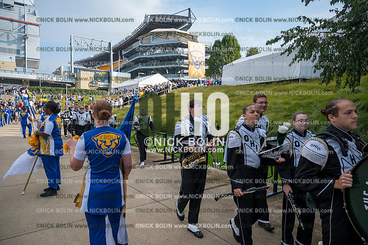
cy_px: 122
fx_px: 245
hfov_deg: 73.8
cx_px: 184
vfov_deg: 53.1
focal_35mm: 24
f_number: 4
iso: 200
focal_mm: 24
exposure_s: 1/1000
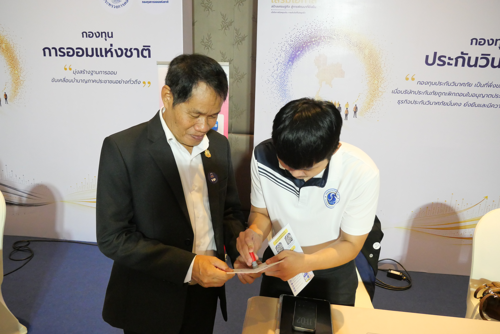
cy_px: 167
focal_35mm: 24
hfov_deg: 73.7
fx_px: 334
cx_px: 250
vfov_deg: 53.2
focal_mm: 12
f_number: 4.5
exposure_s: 1/160
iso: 3200
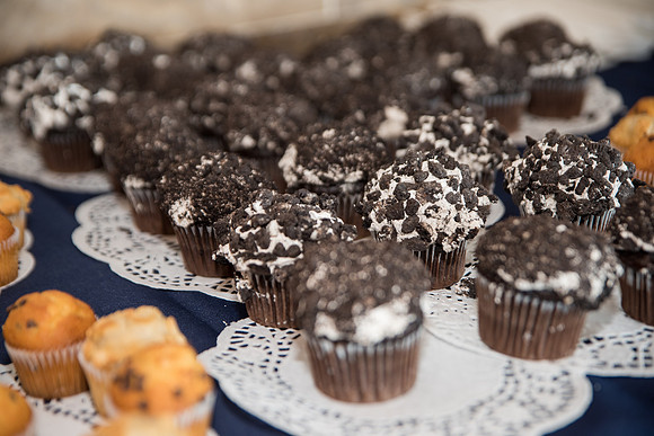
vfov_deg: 19.5
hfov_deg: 28.8
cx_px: 327
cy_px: 218
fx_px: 1272
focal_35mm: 70
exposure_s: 1/100
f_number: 2.8
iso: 400
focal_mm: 70
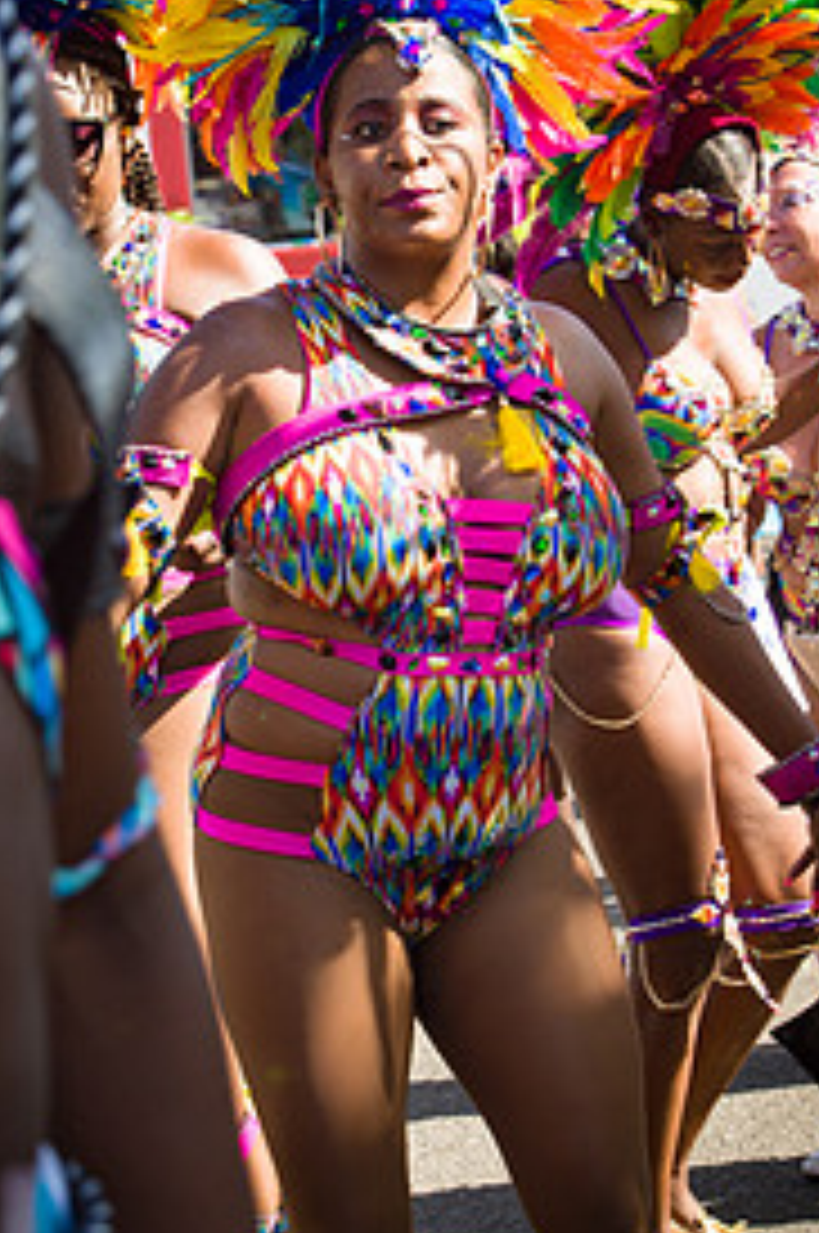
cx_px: 326
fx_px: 3934
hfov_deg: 11.9
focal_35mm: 115
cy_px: 504
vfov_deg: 17.8
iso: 100
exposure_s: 1/200
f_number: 8
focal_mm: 70
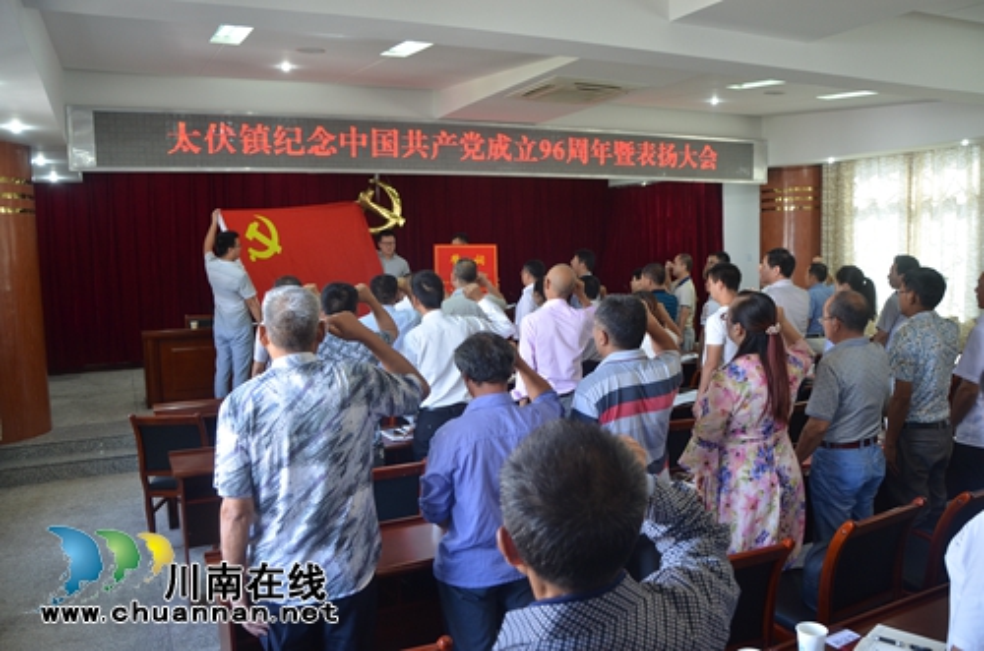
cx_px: 492
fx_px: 736
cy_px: 326
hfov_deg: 67.5
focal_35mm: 27
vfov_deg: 47.7
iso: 450
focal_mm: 18
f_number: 4
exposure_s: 1/60
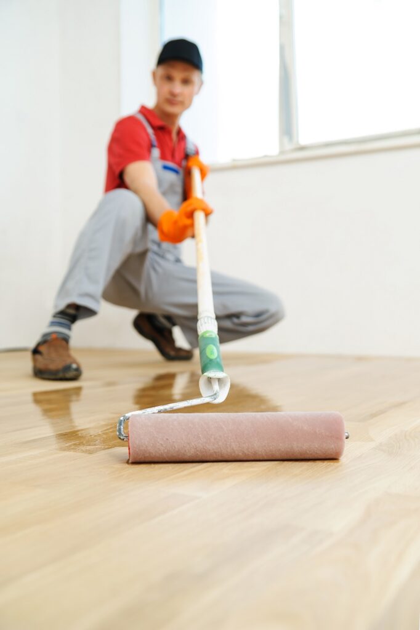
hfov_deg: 36.8
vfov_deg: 53.1
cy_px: 315
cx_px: 210
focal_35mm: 36
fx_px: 630
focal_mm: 36
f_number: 3.5
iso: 250
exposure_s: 1/125
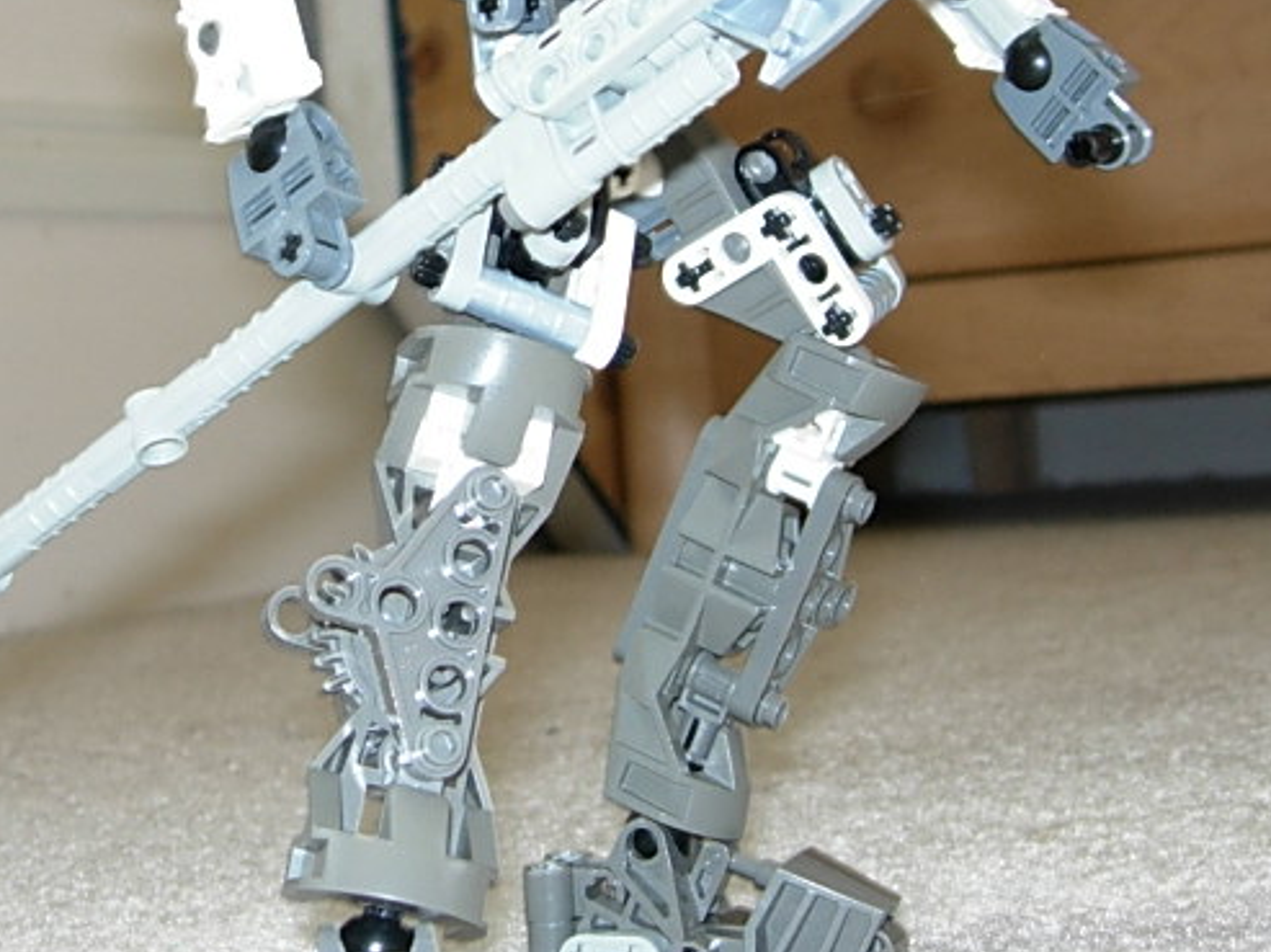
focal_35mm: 79
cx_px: 446
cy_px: 240
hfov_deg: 24.6
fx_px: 2899
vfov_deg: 18.5
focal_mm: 7.8
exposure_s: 1/32
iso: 79
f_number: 2.8
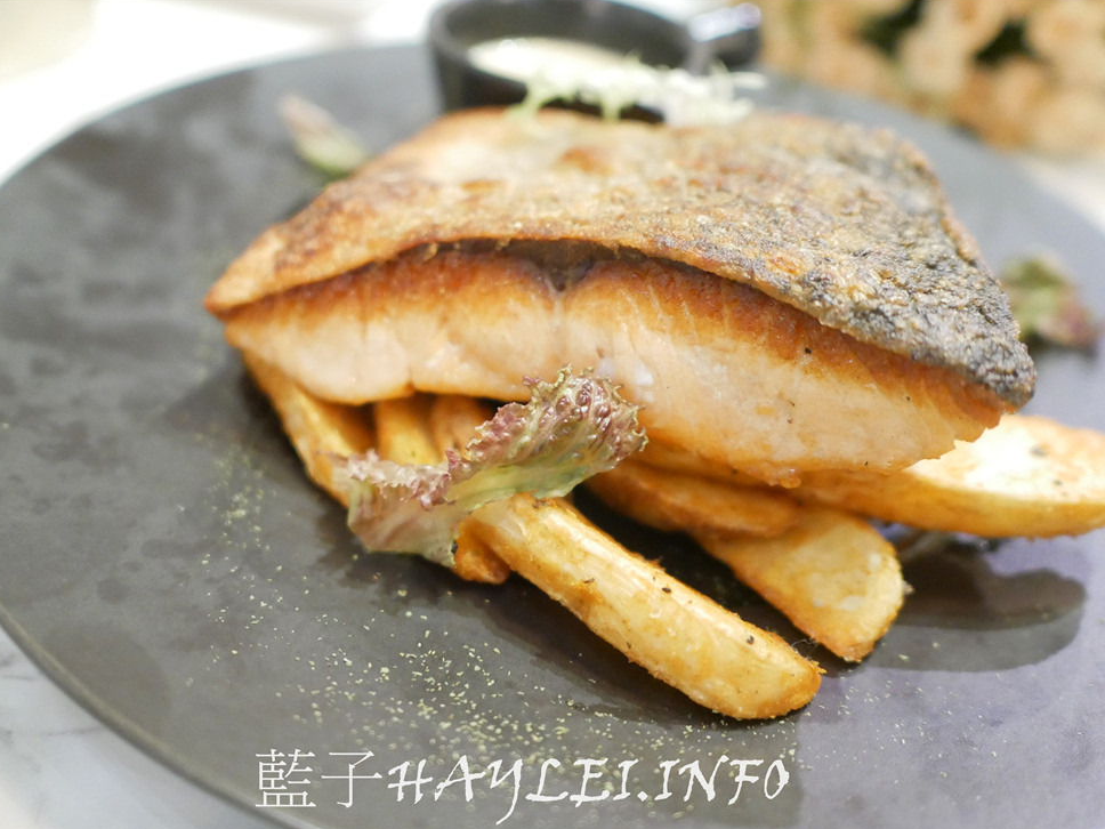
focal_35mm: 31
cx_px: 543
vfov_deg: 45.4
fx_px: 990
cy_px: 422
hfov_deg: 58.3
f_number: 1.7
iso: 3200
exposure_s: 1/60
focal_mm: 15
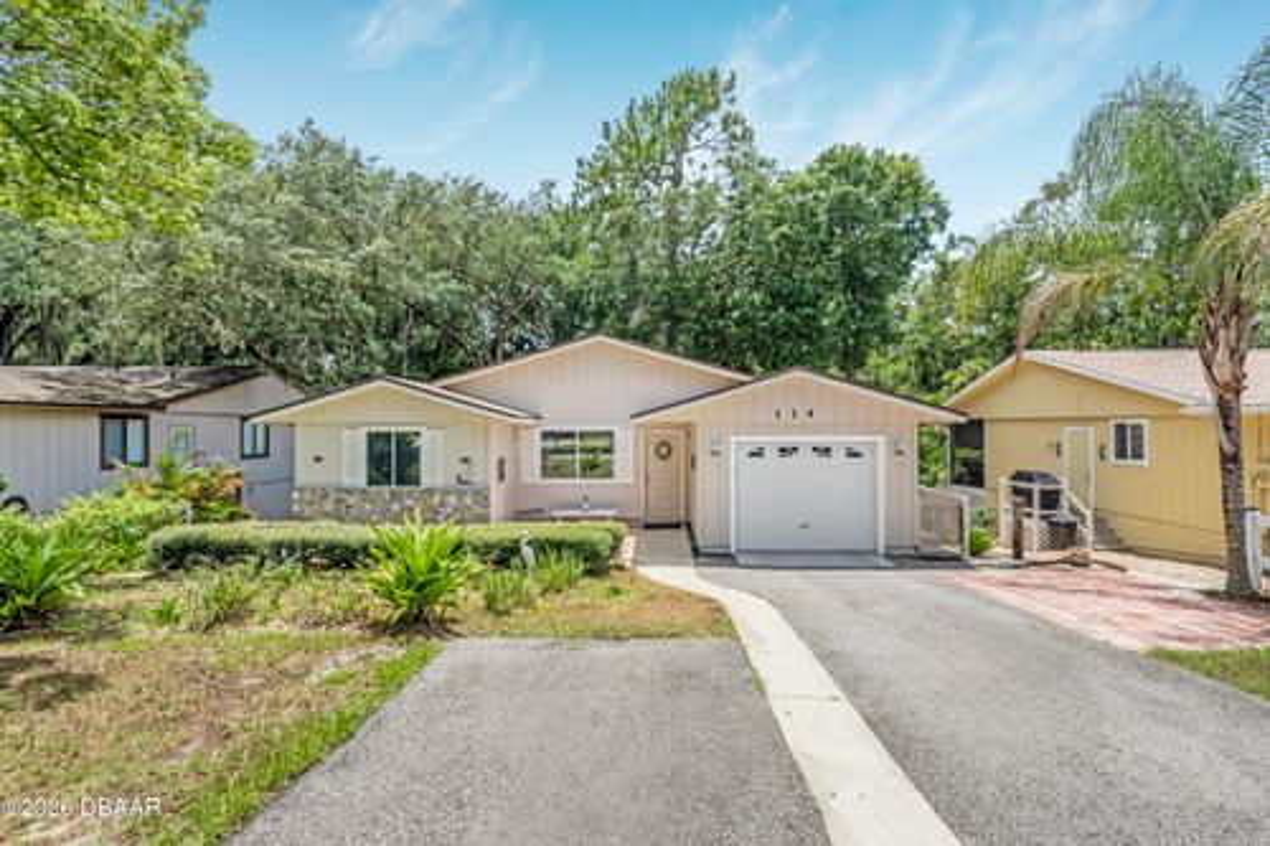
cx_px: 635
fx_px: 582
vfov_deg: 72.0
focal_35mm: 16
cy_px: 423
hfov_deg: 95.0
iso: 250
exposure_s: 1/4000
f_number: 9
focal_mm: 11
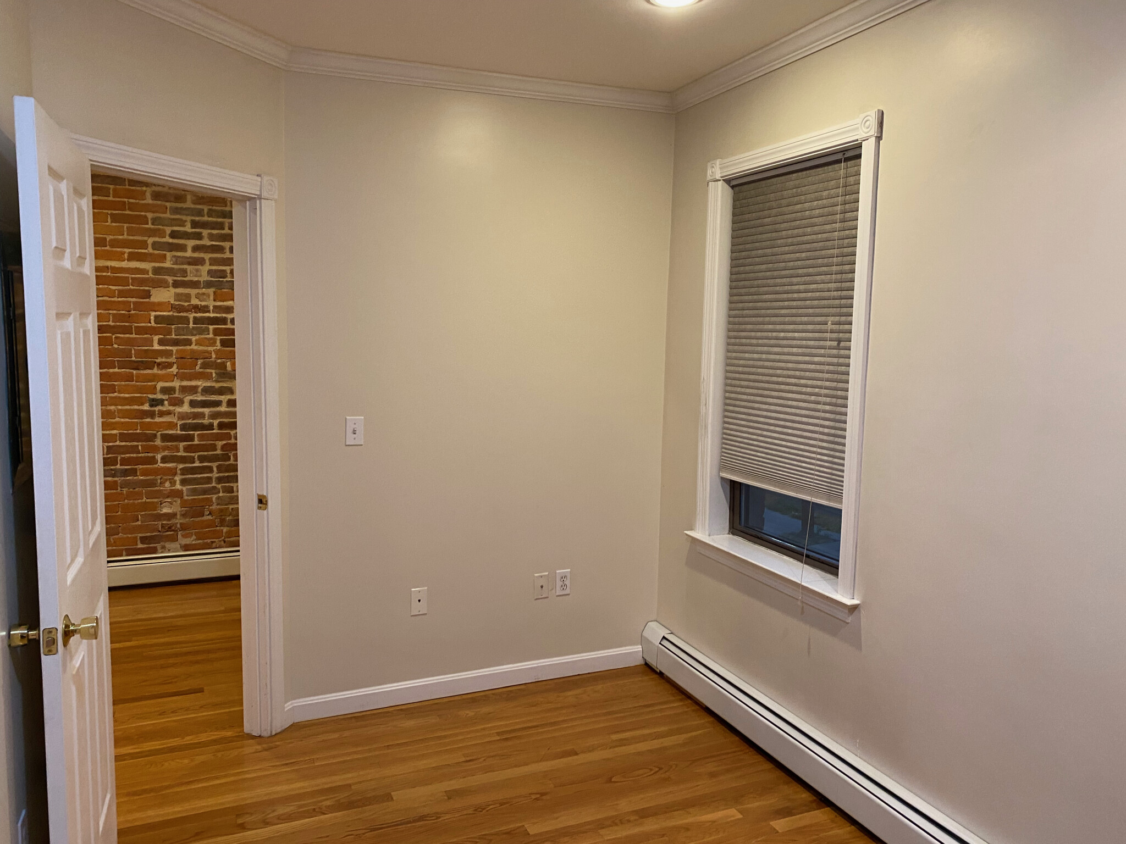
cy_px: 422
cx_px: 563
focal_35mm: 26
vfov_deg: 53.1
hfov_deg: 67.3
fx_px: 846
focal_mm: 4.25
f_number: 1.8
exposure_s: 1/60
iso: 200
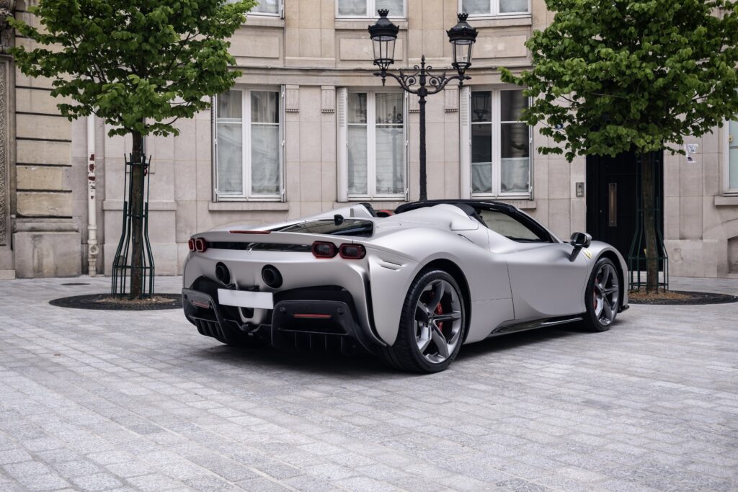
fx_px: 841
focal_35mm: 41
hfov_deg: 47.4
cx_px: 369
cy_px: 246
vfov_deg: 32.6
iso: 160
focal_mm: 27
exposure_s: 1/160
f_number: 4
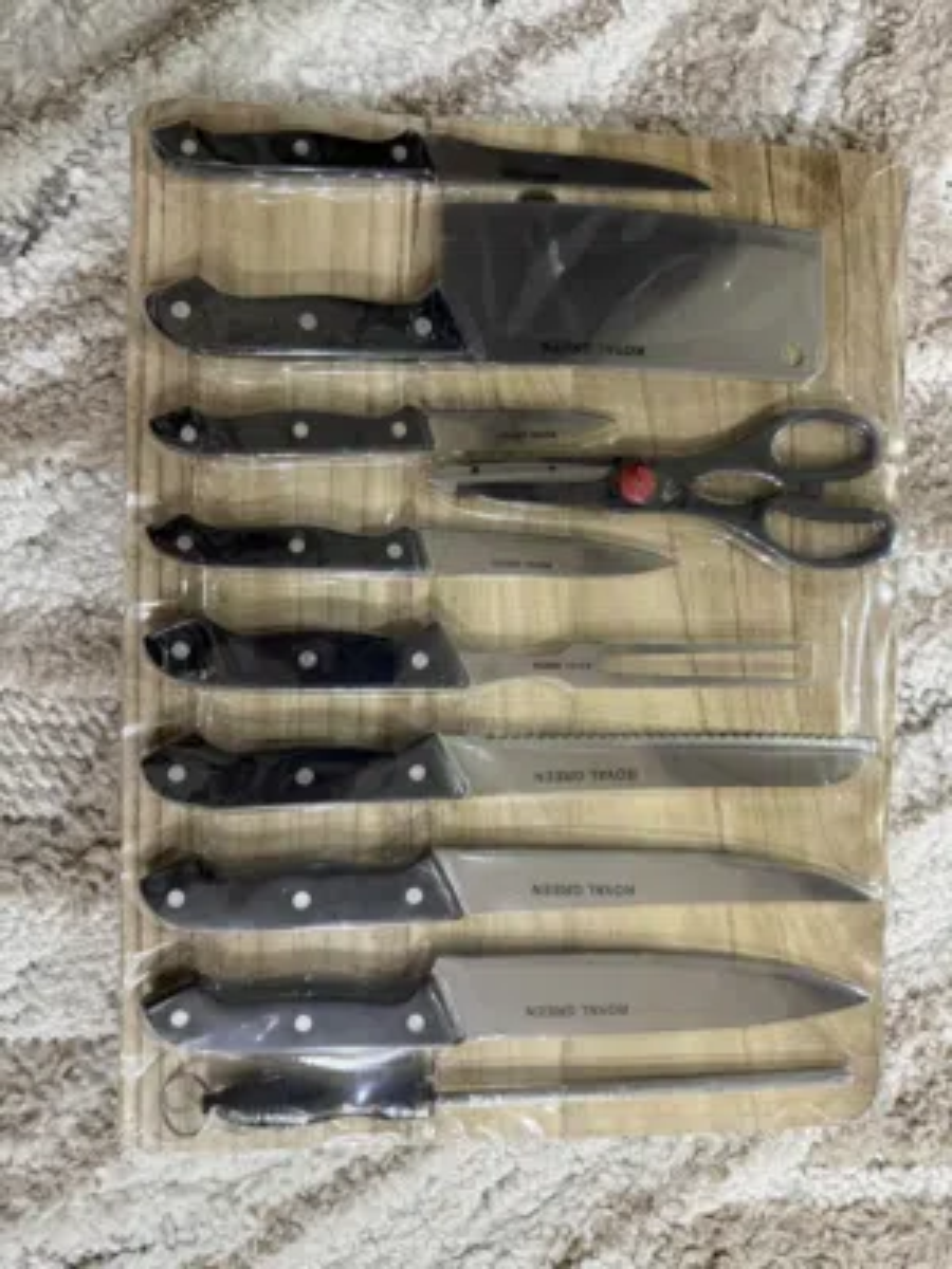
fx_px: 880
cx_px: 476
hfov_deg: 56.8
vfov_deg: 71.6
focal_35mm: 24
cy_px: 634
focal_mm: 6.76
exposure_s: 1/50
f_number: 1.78
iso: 500
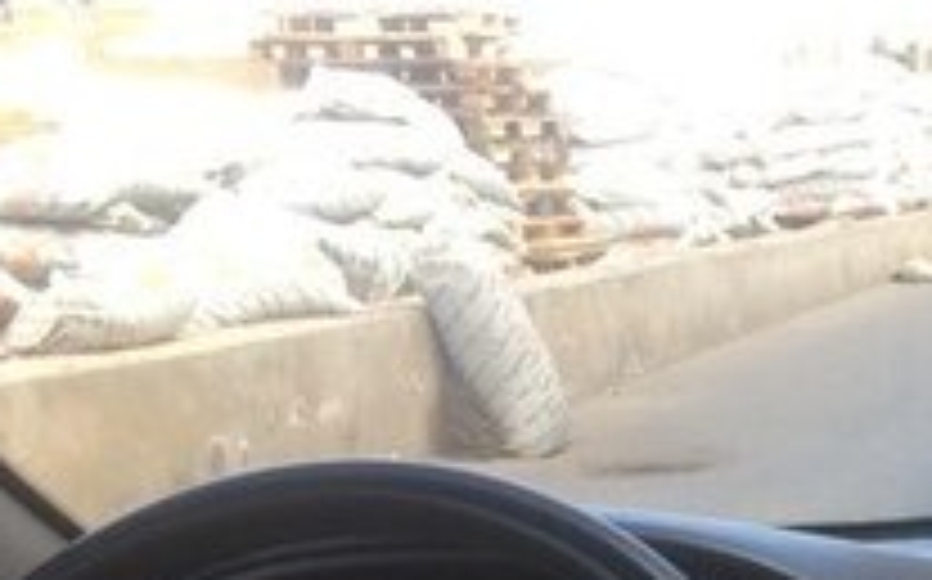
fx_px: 2487
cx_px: 1373
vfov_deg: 12.6
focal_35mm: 98
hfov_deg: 18.8
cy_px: 897
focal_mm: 4.15
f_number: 2.2
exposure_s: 1/170
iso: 32
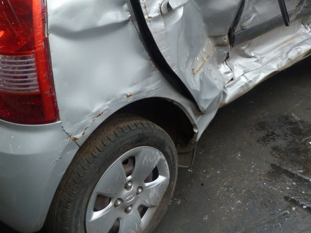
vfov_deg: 31.2
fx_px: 404
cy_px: 40
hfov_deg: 42.0
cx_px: 144
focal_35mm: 45
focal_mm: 4.5
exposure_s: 1/80
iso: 80
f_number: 2.8
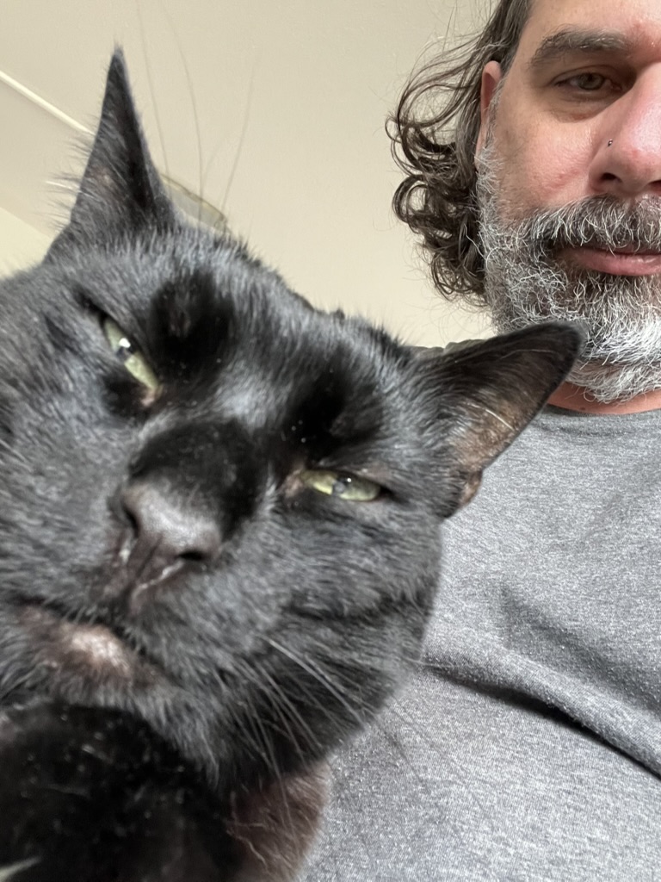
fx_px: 764
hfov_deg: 46.8
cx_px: 330
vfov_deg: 60.0
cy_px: 441
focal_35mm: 30
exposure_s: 1/60
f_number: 2.2
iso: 320
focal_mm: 2.71
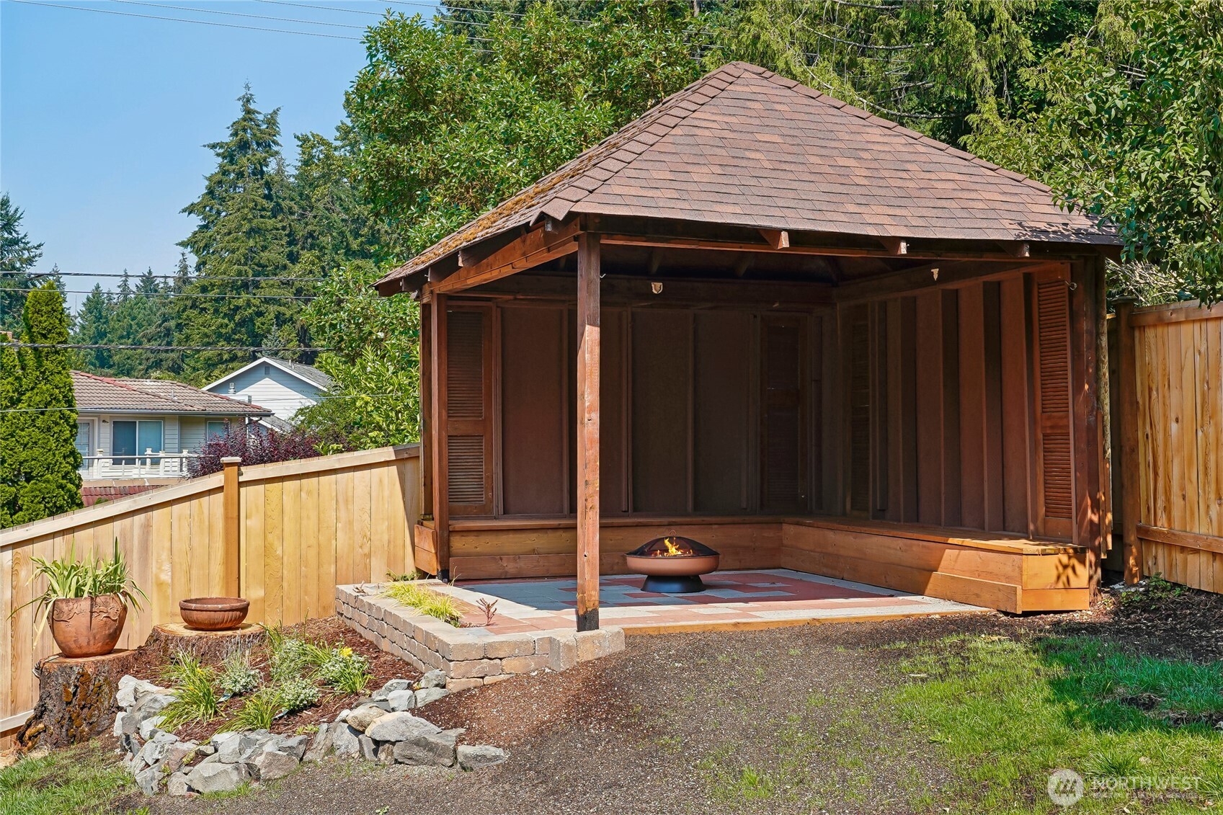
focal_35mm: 42
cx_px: 612
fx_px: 1427
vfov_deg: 31.9
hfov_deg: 46.4
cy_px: 408
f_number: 8
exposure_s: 1/125
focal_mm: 28
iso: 160
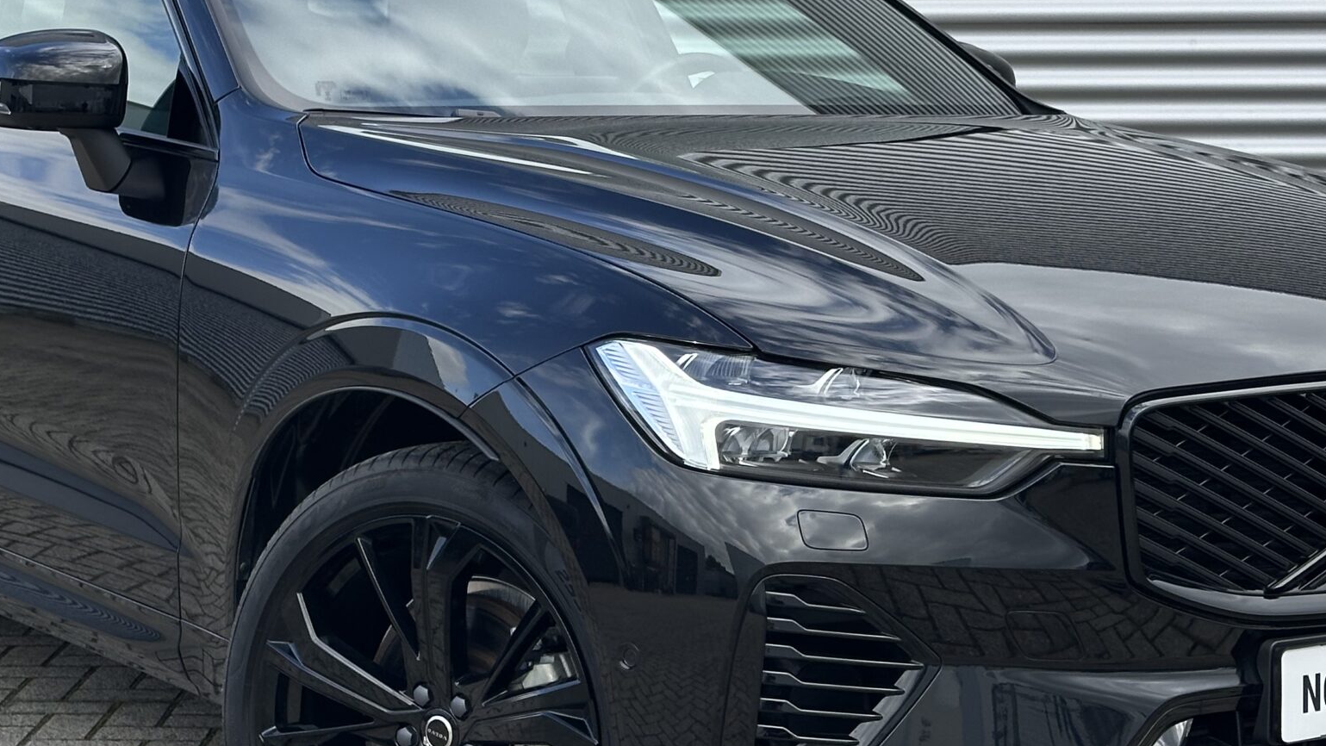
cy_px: 271
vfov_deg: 13.9
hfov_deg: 24.5
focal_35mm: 87
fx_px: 3059
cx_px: 614
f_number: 1.78
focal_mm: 6.86
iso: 64
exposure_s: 1/1212
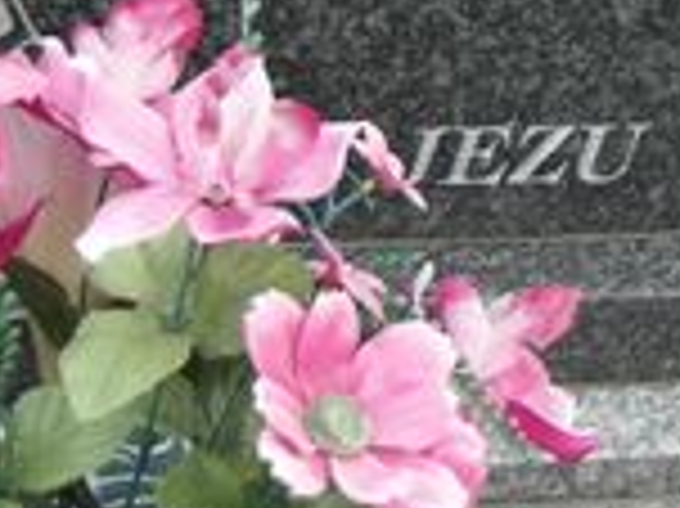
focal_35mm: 178
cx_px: 815
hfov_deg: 10.9
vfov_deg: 8.2
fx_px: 3494
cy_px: -180
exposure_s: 1/350
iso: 80
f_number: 2.1
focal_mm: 9.1
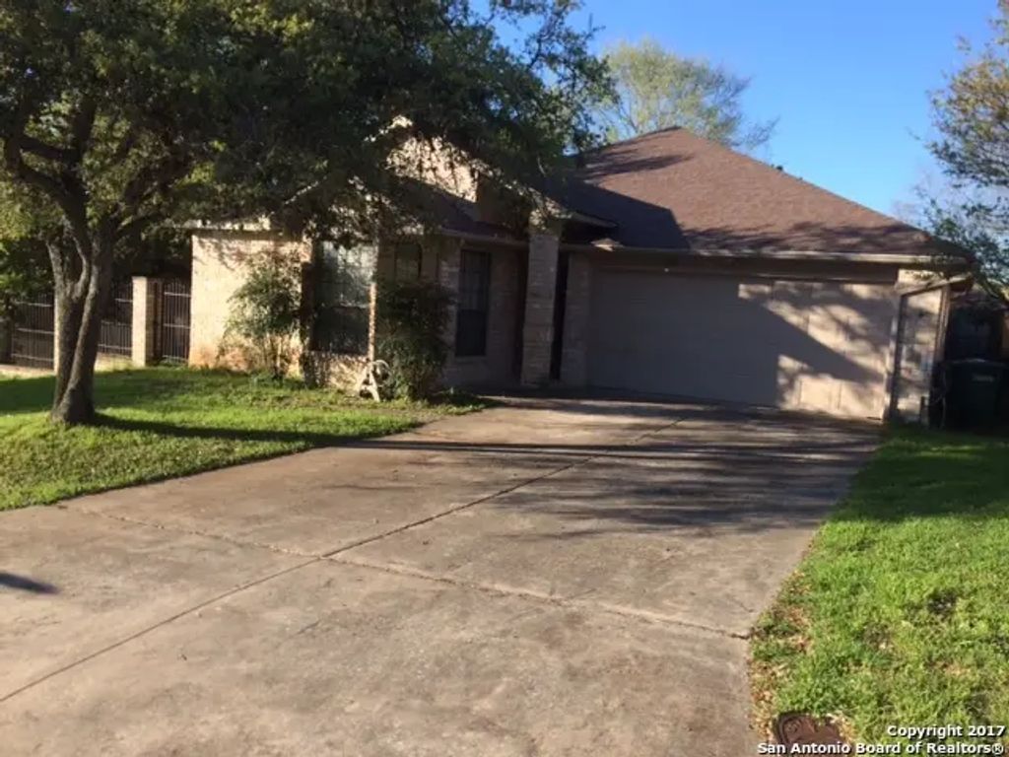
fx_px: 845
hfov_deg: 61.7
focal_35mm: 29
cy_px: 378
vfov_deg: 48.2
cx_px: 504
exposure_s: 1/760
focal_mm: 4.15
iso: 32
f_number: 2.2
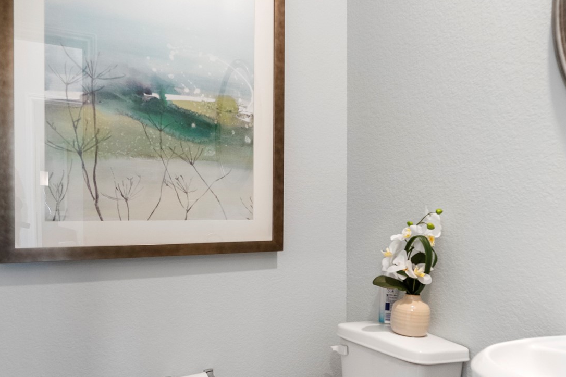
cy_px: 212
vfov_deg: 43.5
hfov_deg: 61.9
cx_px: 297
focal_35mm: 30
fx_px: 472
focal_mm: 15
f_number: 4
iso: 1600
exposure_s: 1/30
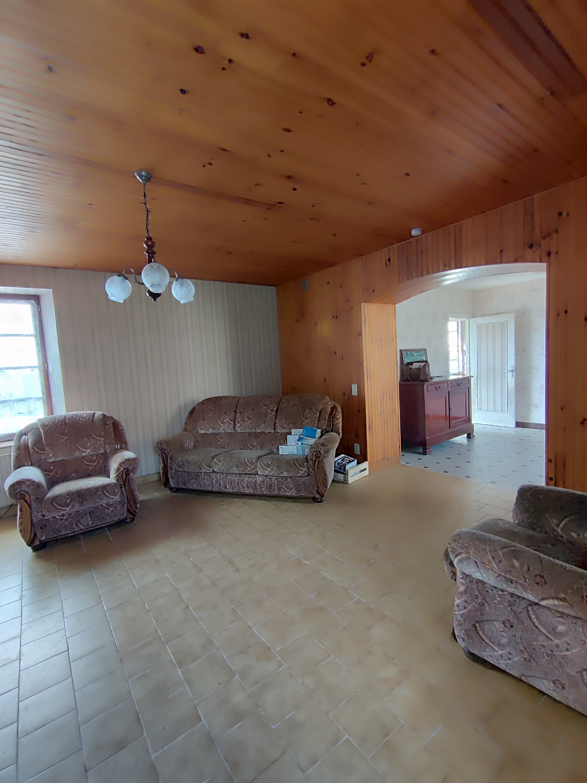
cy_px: 392
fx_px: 294
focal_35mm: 13
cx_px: 294
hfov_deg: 89.9
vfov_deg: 106.2
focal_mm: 1.66
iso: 149
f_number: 2.2
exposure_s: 1/33
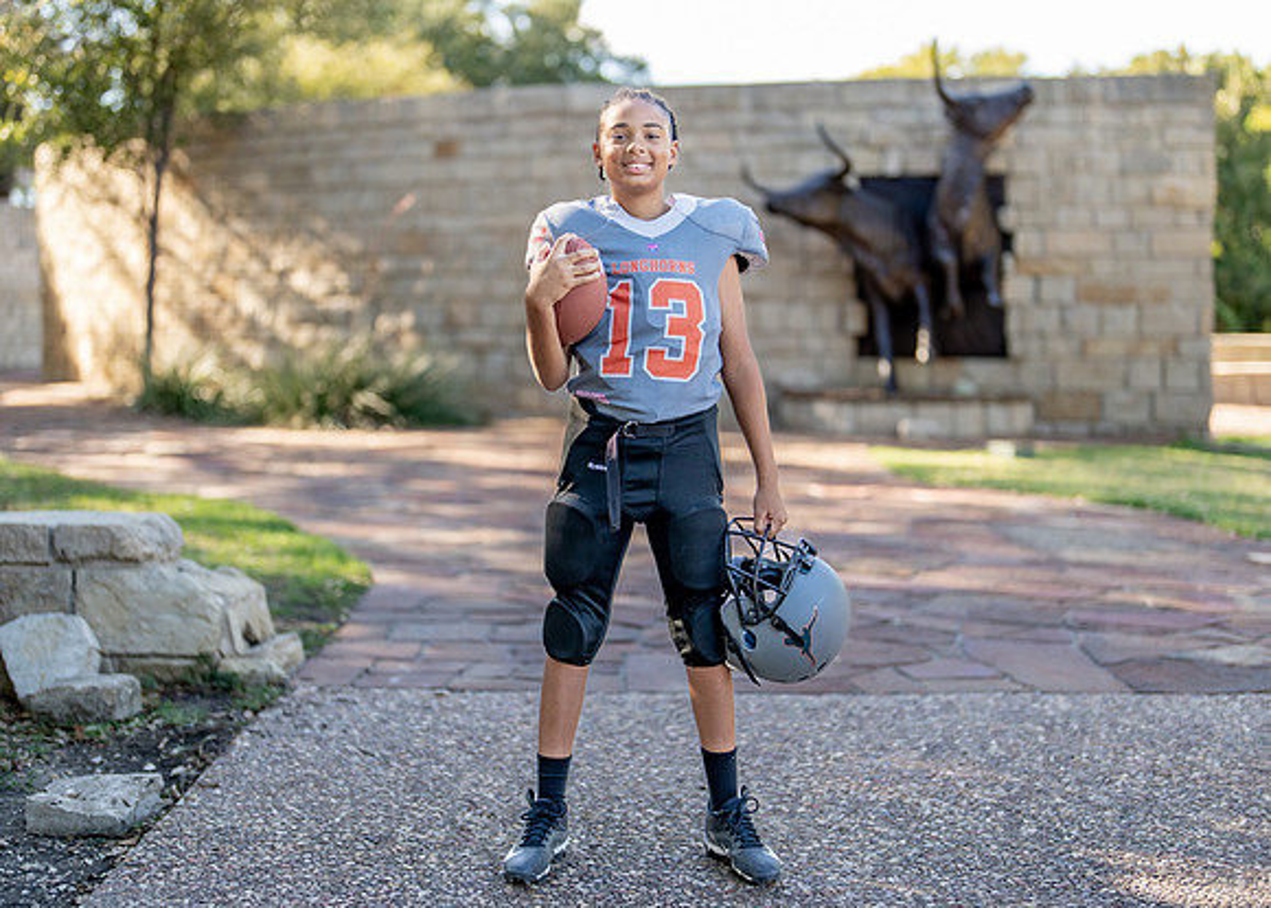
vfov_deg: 24.7
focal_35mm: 57
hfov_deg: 34.1
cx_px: 662
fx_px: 2072
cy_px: 451
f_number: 1.2
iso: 100
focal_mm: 50
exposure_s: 1/800
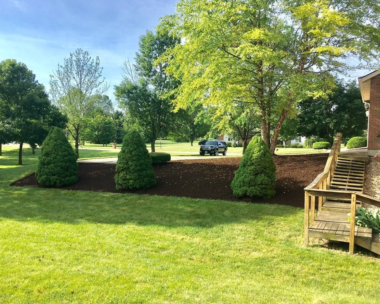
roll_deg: -1.2
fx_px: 349
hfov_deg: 57.2
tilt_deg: -3.9
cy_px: 154
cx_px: 187
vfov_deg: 47.1
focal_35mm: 31
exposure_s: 1/818
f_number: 2.2
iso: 25
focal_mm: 4.15
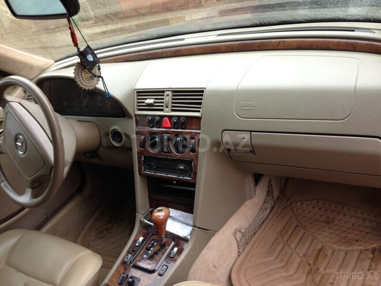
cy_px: 143
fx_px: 363
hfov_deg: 55.4
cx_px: 190
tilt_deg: -27.6
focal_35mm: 33
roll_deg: +13.8
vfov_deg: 42.9
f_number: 2.4
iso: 64
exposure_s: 1/40
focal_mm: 4.12
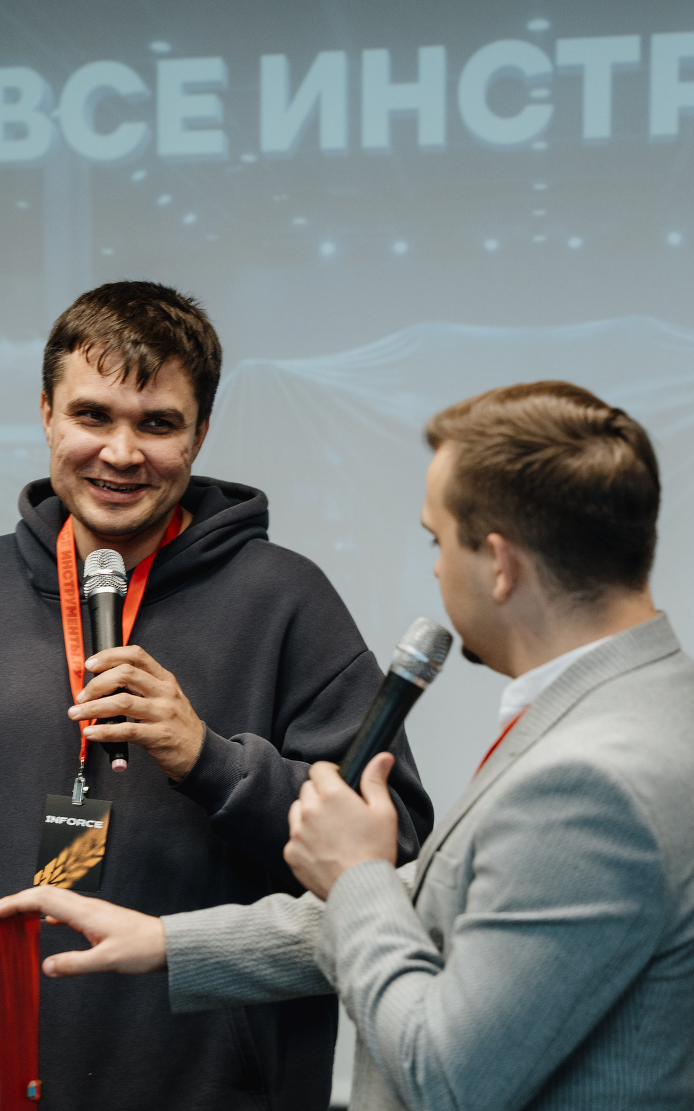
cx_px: 197
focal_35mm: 131
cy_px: 559
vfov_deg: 15.9
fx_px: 3965
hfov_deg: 10.0
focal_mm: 85
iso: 800
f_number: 3.2
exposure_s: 1/125
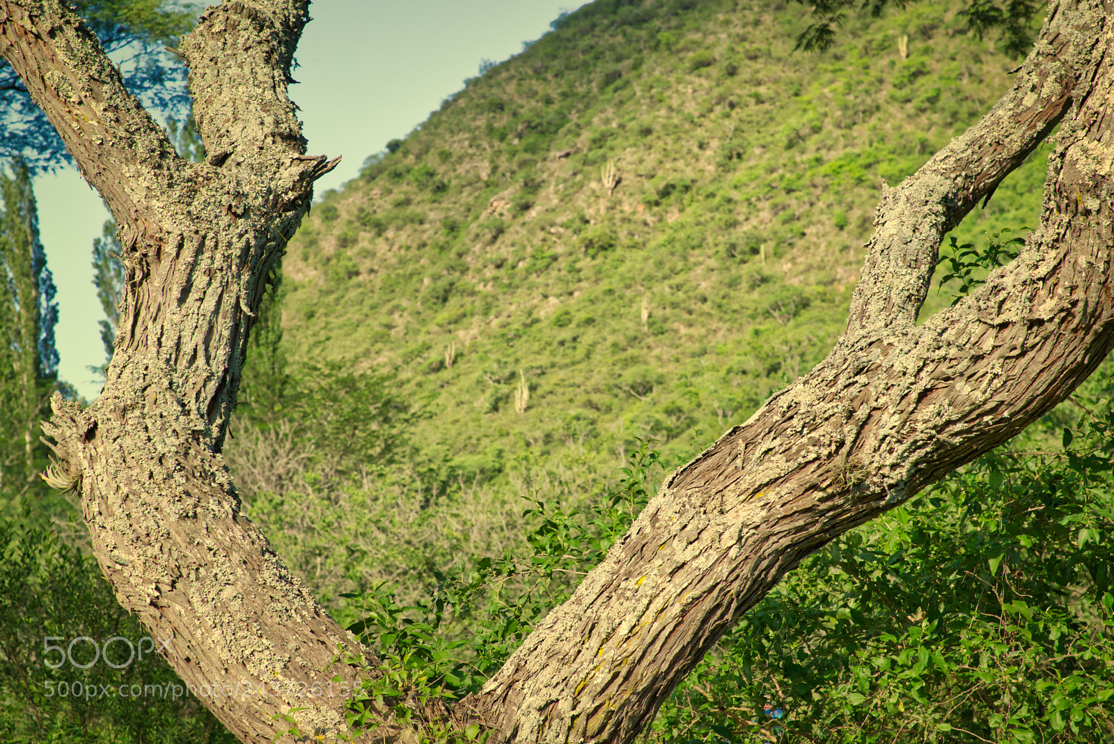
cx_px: 557
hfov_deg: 27.0
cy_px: 372
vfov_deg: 18.2
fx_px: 2322
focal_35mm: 75
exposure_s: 1/250
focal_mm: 50
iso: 220
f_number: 8
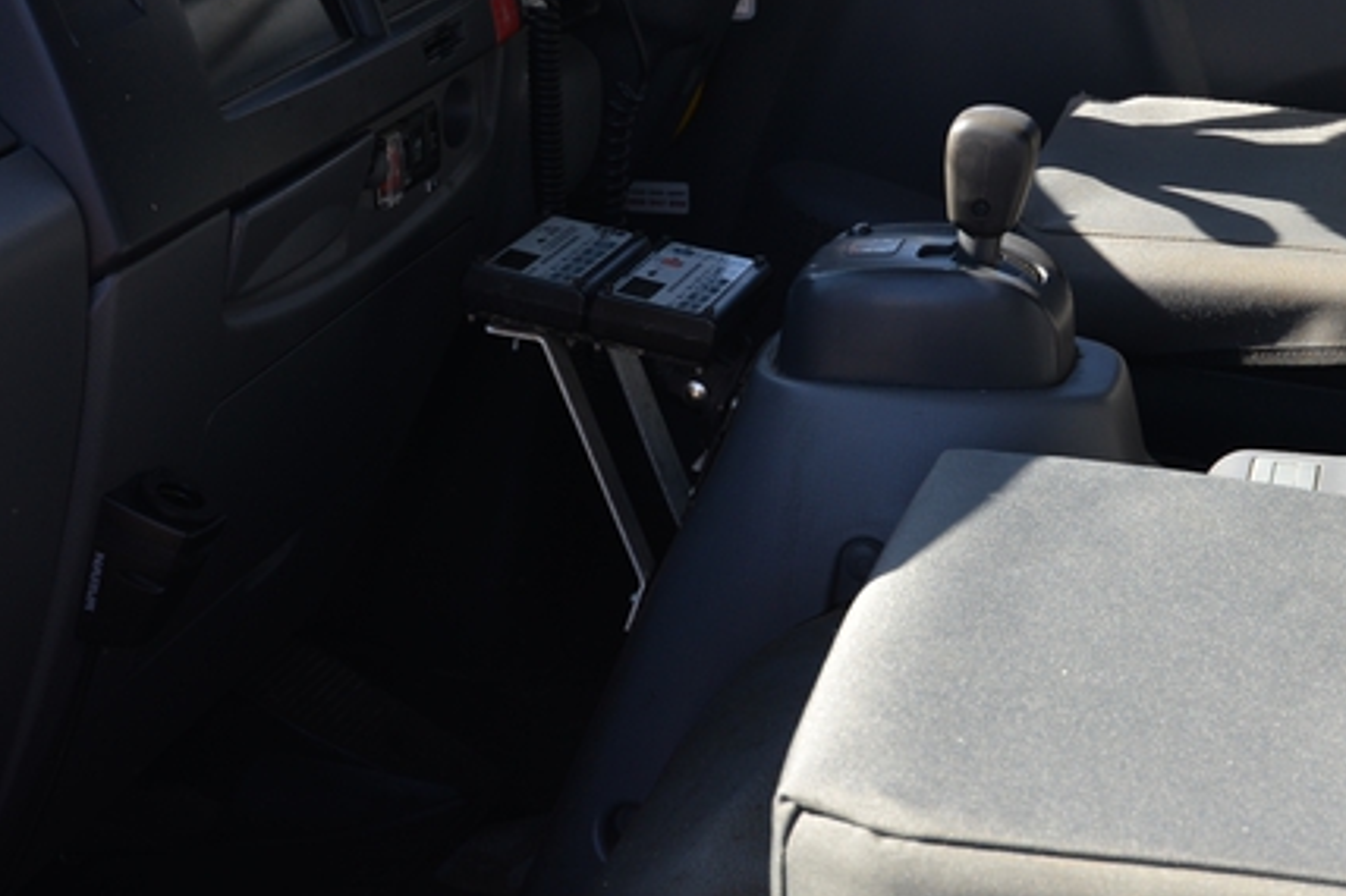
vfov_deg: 16.1
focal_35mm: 84
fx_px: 3139
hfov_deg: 24.0
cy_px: 115
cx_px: 934
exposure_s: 1/200
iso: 200
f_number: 7.1
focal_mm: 35
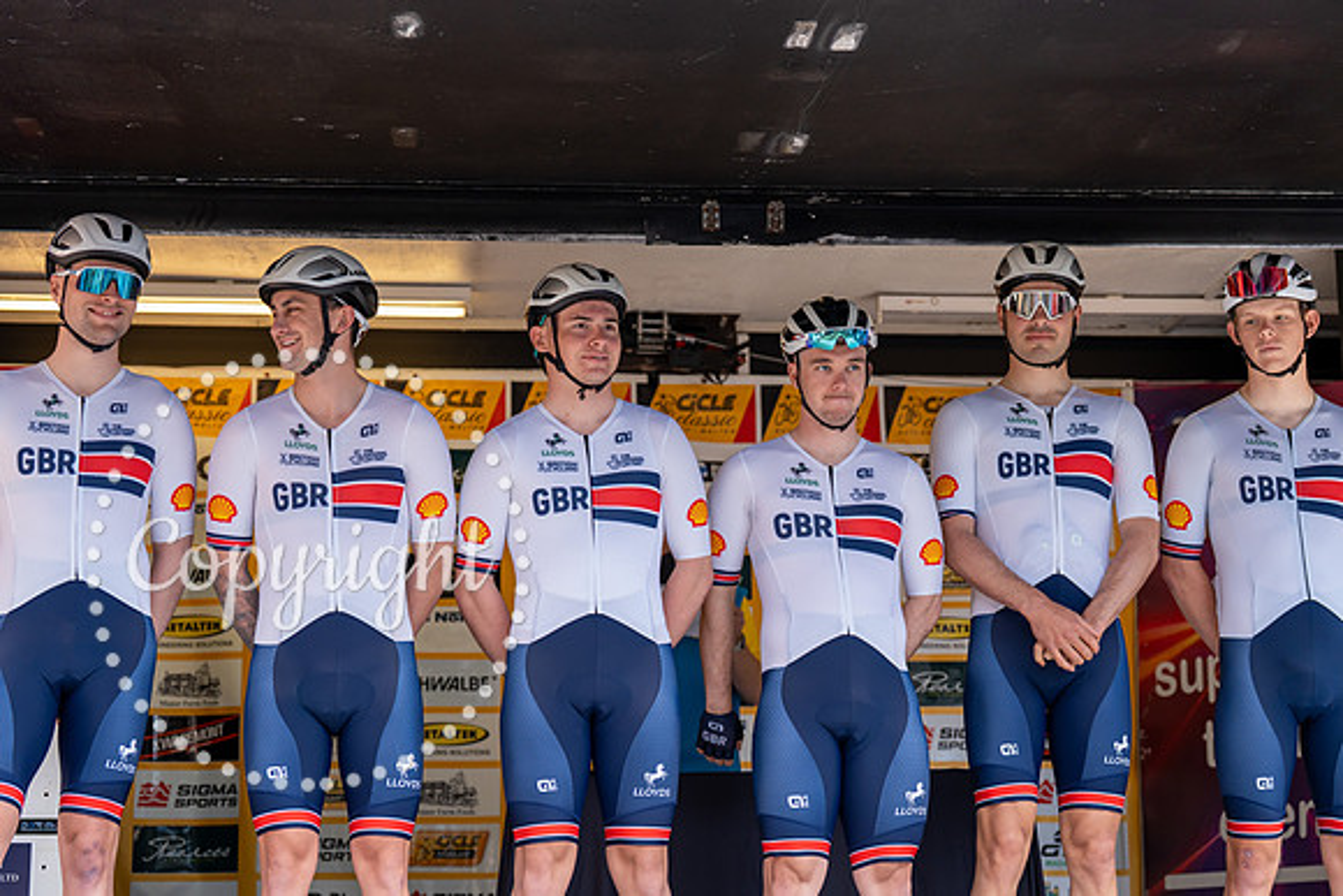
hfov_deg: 28.8
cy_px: 448
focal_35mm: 70
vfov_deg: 19.5
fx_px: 2612
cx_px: 672
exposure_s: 1/1250
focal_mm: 70
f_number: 3.2
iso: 800
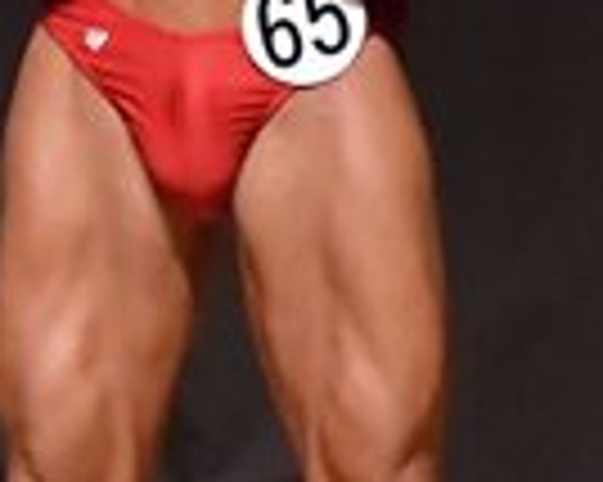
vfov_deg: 1.0
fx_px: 27606
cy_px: 99
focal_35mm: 1548
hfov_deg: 1.3
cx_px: 137
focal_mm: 190
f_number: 5.6
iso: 10000
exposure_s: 1/400
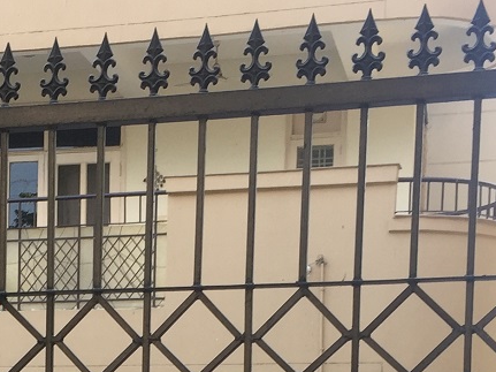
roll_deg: -2.1
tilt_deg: -1.8
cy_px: 553
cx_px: 45
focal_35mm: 101
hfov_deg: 19.1
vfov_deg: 13.8
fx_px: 1447
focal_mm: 4.15
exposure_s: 1/137
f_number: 2.2
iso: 32
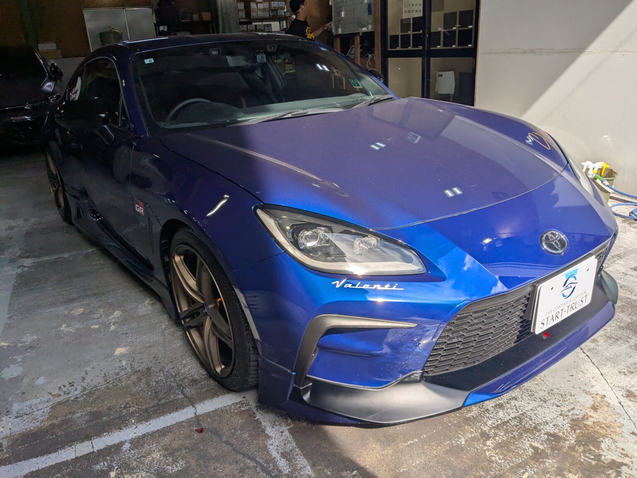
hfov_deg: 65.3
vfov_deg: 51.4
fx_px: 497
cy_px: 239
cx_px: 318
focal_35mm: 27
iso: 48
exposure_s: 1/2128
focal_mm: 4.38
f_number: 1.73
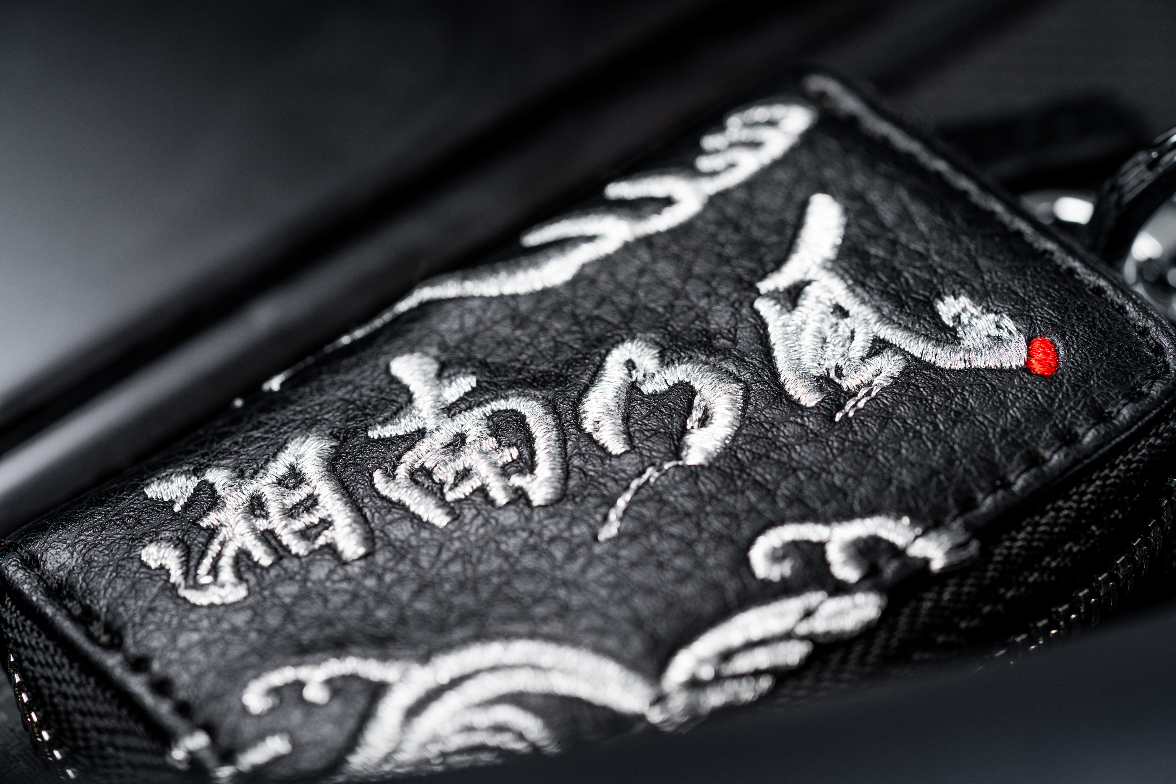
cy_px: 392
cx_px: 588
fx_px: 2940
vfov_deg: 15.2
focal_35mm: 90
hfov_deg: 22.6
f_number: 5.6
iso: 200
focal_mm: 90
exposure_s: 1/125
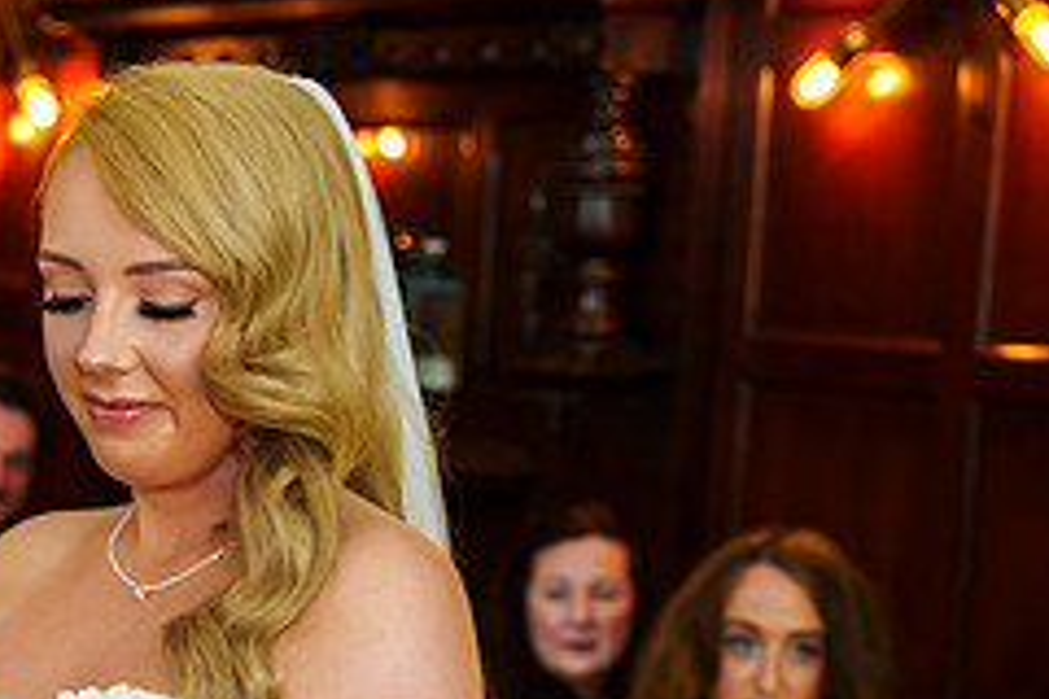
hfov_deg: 17.6
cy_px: 815
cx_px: -170
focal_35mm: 111
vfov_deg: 12.1
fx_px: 3234
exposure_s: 1/125
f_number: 3.5
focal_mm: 46
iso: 800
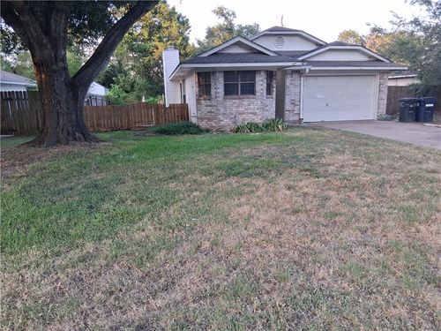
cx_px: 220
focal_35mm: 26
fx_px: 331
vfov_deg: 53.1
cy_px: 166
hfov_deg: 67.3
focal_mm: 3.98
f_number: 1.8
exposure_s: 1/120
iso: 80
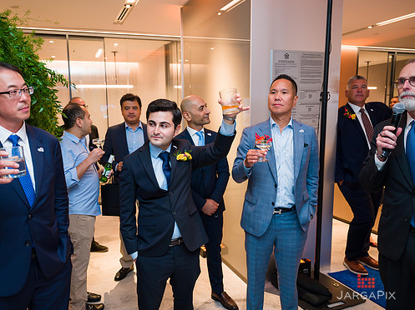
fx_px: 323
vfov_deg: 51.3
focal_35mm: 27
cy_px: 157
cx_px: 175
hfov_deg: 65.0
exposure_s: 1/160
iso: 800
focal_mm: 24
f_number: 3.2
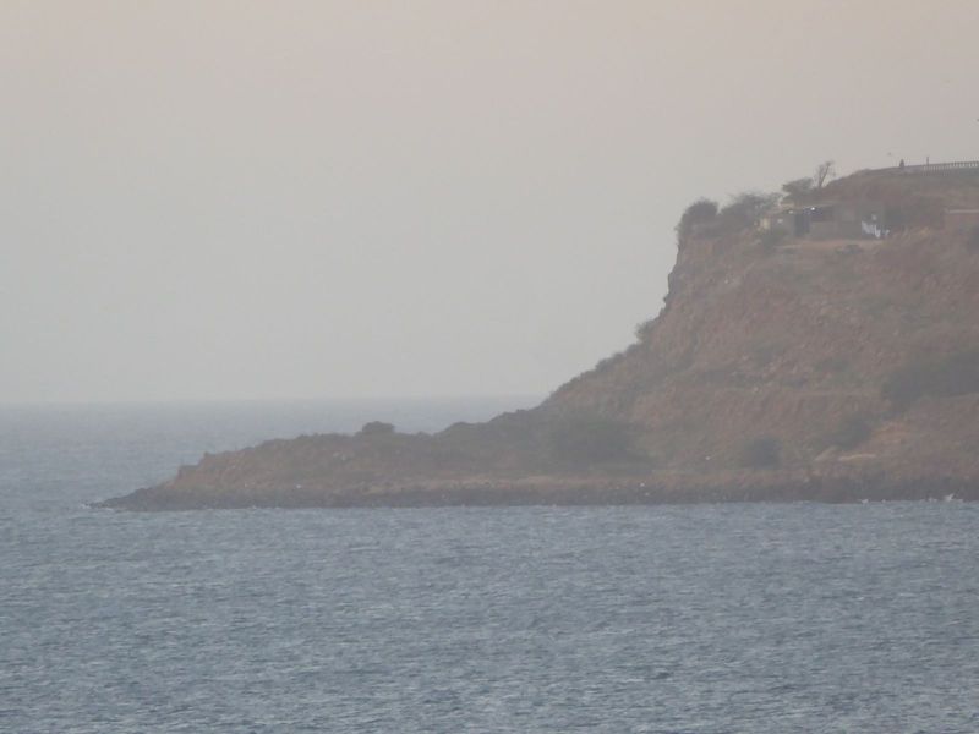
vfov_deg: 1.9
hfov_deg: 2.5
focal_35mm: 800
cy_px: 367
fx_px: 22625
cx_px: 490
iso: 400
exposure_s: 1/40
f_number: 6.4
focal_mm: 129
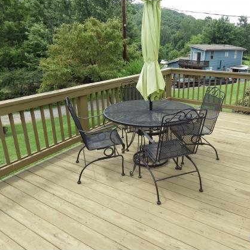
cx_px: 150
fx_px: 221
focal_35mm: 27
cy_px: 121
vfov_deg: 59.1
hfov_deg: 58.6
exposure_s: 1/500
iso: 100
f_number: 3.1
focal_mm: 4
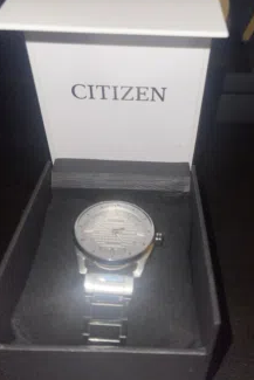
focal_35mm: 32
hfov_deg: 41.0
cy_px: 171
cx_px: 153
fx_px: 338
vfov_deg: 58.6
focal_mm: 5.1
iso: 32
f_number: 1.6
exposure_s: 1/4
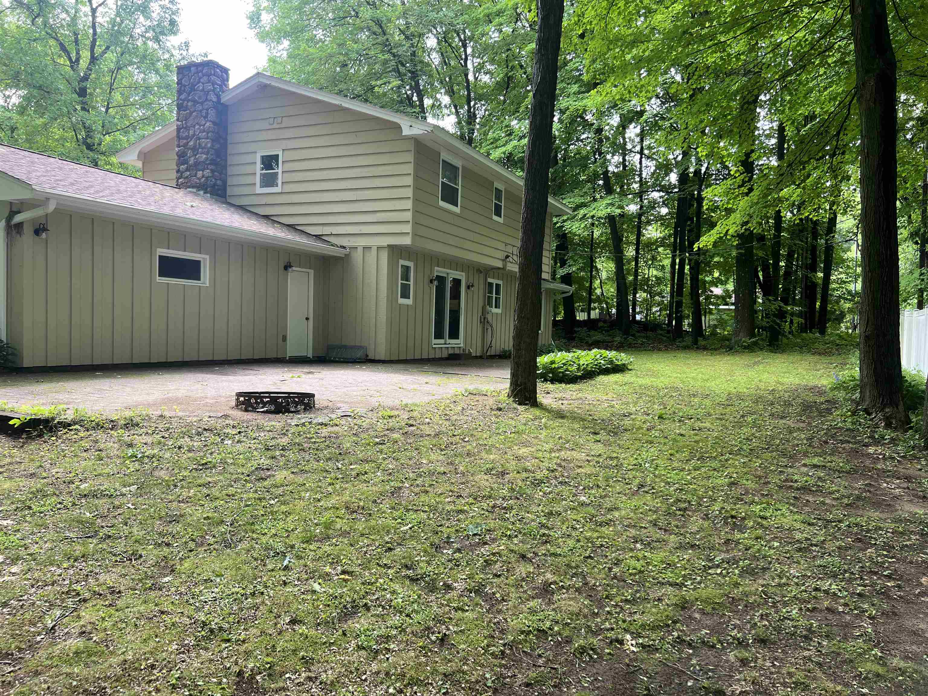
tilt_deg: -2.0
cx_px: 464
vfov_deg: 53.1
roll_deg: -1.9
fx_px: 697
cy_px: 348
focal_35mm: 26
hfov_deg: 67.3
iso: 40
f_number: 1.5
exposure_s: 1/239
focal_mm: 5.7
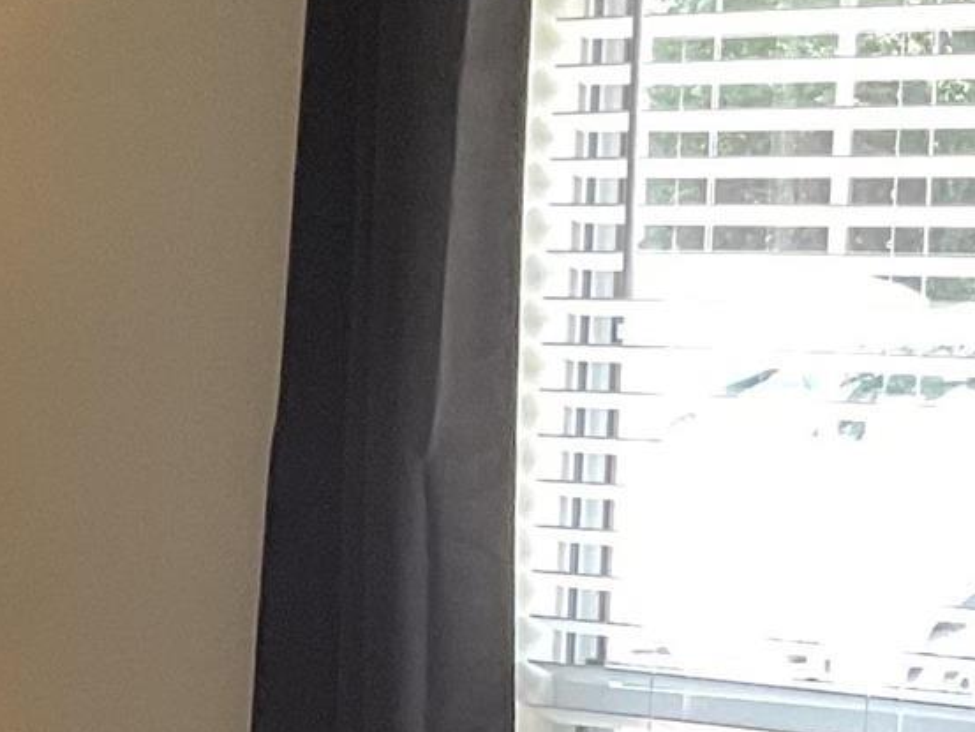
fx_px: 4536
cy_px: 822
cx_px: -1023
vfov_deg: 9.1
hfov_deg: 11.1
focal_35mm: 161
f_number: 1.8
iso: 80
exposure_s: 1/60
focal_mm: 3
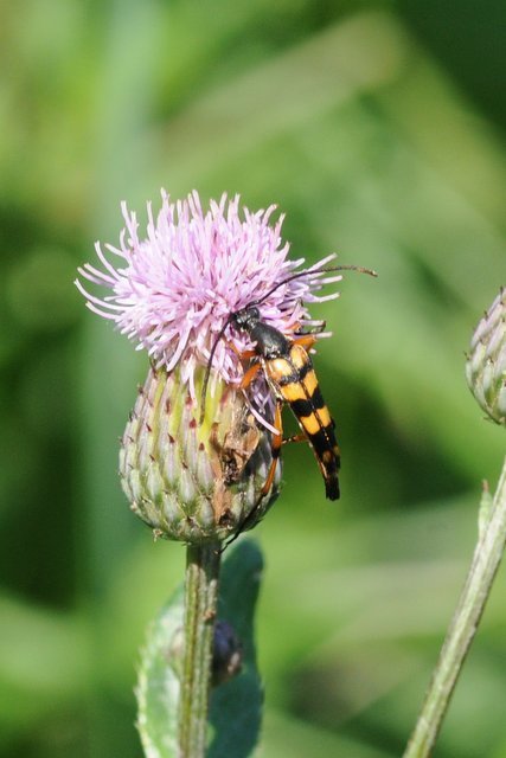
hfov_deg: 8.7
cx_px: 253
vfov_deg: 13.0
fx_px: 3319
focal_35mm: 158
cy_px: 379
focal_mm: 105
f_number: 13
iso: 500
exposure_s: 1/320
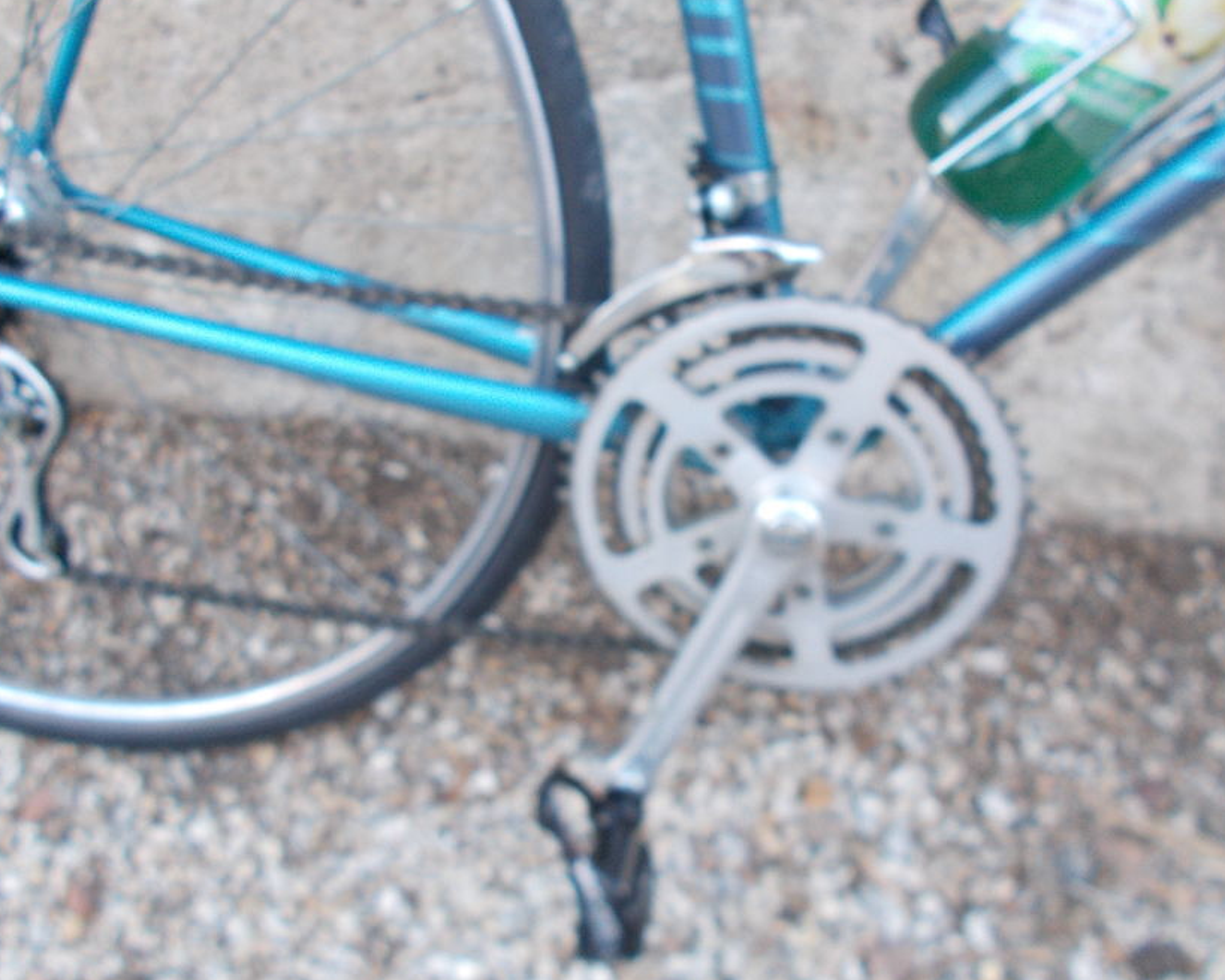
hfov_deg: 57.2
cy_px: 470
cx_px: 606
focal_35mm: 31
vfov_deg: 47.1
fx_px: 1124
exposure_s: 1/25
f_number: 3.2
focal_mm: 4.6
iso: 160
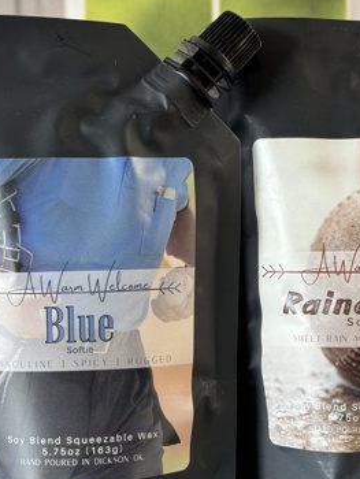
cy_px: 249
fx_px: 1330
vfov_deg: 20.4
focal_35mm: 96
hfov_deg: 15.4
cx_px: 209
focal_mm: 6.86
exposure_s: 1/60
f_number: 1.78
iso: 160
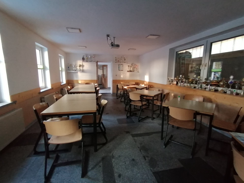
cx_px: 122
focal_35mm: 17
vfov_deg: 74.7
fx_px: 120
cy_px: 92
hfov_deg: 91.0
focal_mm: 2.7
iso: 500
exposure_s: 1/20
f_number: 2.4
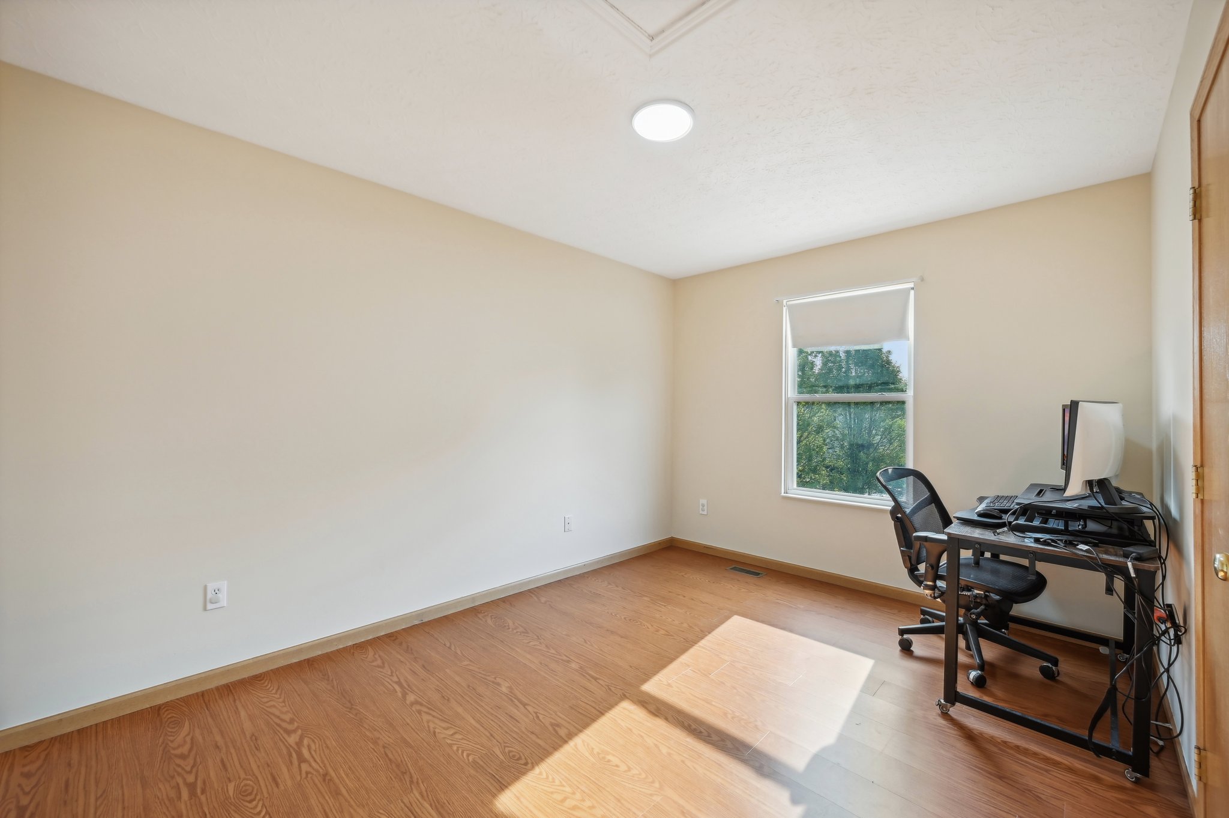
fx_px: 478
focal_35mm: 14
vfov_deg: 81.1
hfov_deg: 104.3
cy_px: 409
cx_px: 614
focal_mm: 14
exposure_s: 1/45
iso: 400
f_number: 8
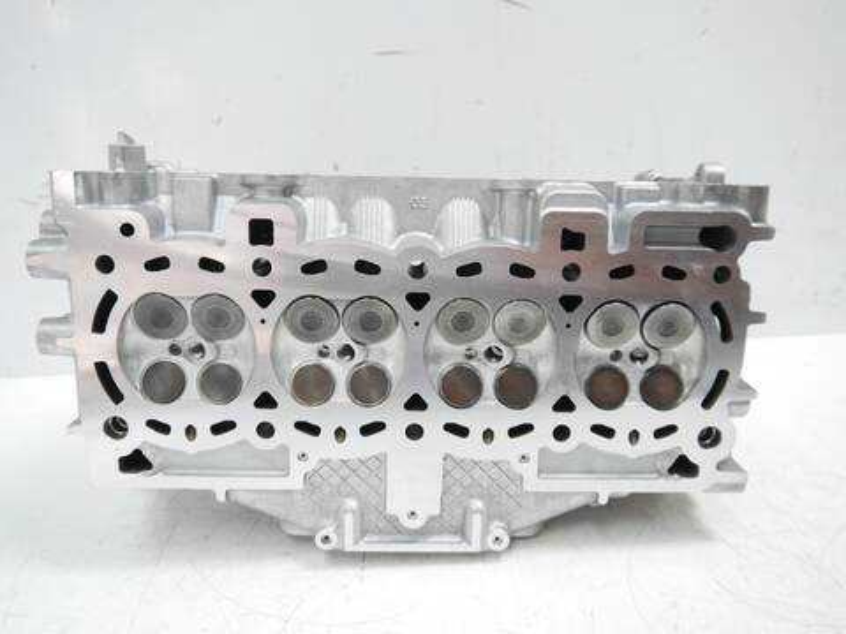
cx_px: 423
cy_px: 317
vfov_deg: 49.7
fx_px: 684
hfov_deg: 63.4
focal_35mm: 28
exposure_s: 1/60
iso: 800
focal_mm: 14
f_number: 3.5
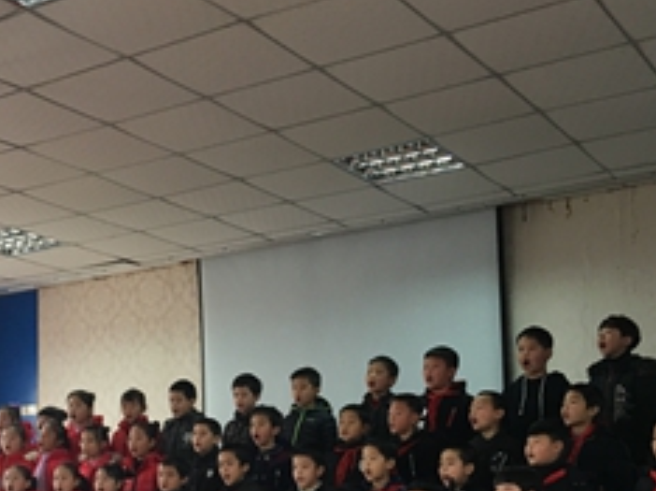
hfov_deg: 31.0
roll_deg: +0.8
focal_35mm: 62
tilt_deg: +4.4
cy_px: 459
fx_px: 1174
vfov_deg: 22.9
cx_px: 233
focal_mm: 4.15
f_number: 2.2
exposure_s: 1/33
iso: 50
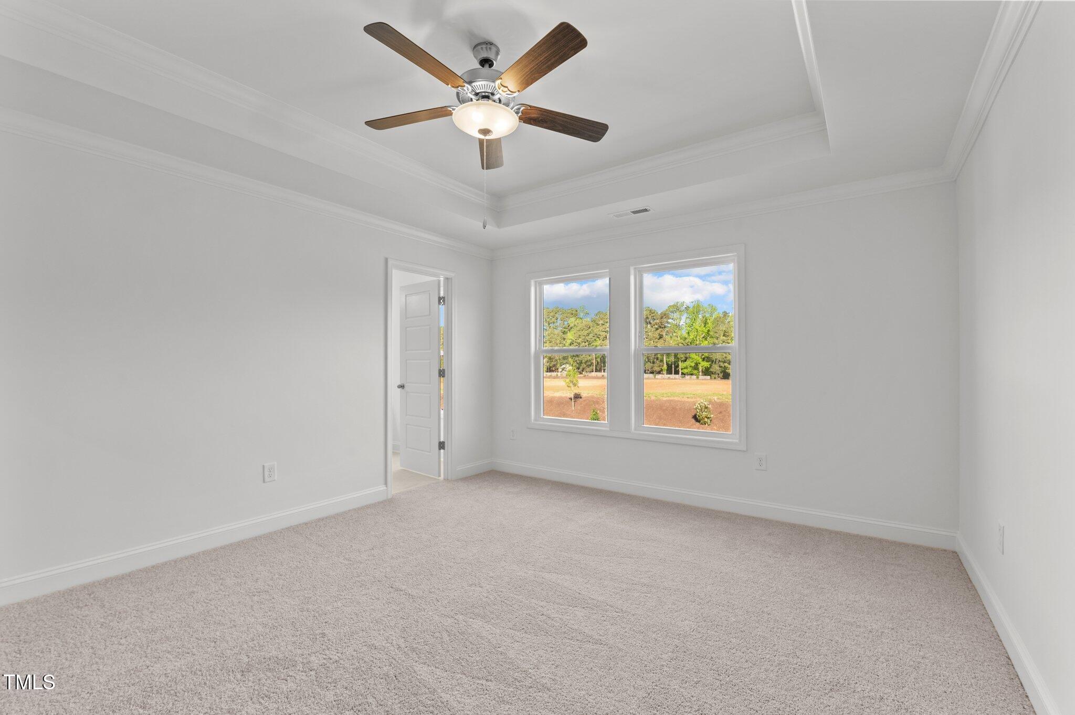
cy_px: 358
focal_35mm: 15
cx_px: 538
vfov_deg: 77.2
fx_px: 448
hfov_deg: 100.4
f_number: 7.1
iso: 400
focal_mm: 15
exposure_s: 1/10
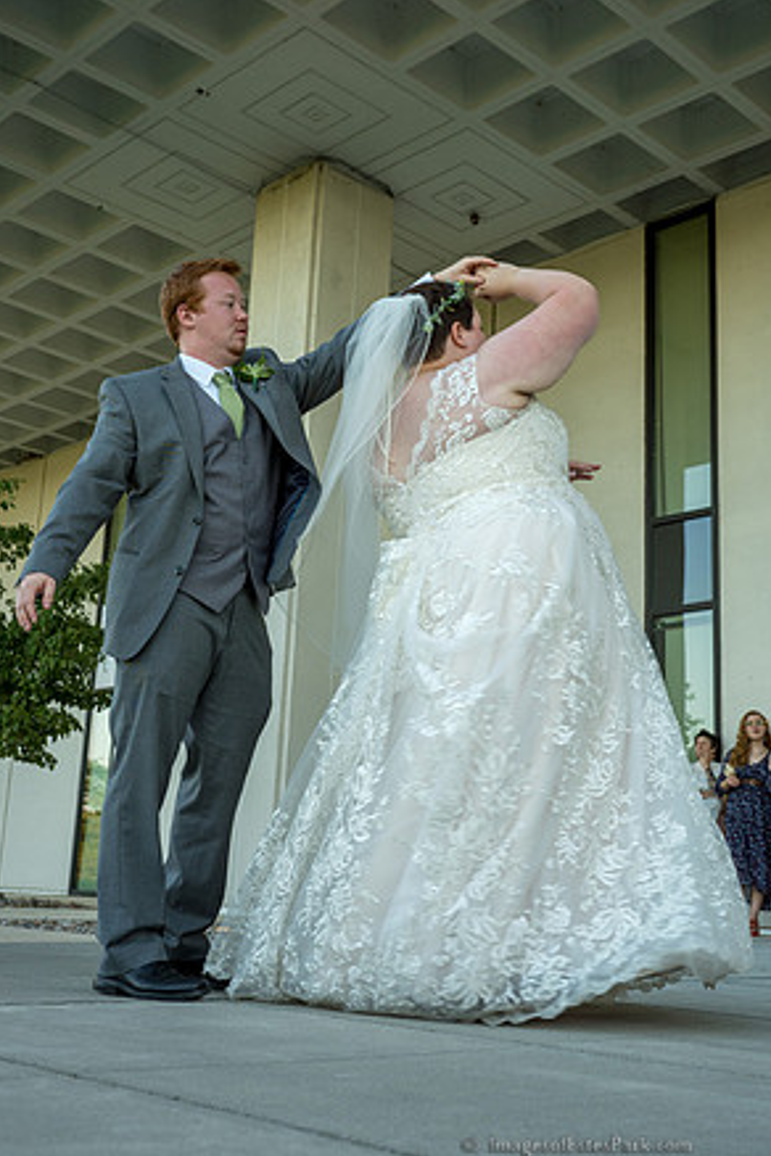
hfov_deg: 36.9
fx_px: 1156
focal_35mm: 36
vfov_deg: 53.1
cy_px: 570
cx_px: 388
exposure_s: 1/160
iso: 320
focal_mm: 35
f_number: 5.6
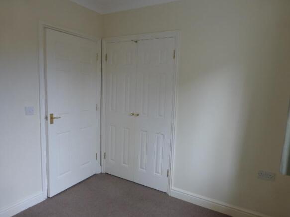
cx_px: 145
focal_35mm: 24
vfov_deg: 56.8
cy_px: 108
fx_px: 201
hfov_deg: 71.6
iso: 160
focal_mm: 4.3
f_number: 3.3
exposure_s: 1/60
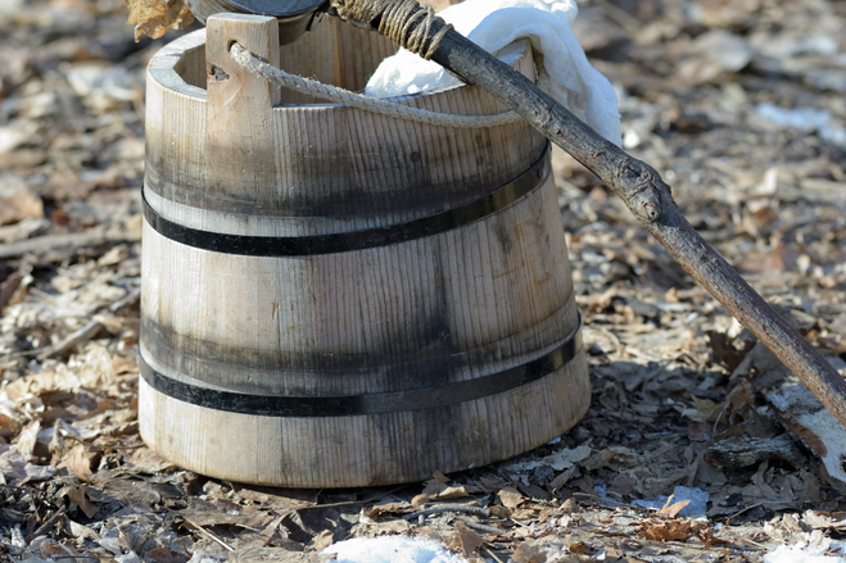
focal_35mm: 311
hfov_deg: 6.6
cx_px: 444
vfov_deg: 4.4
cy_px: 180
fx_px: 7306
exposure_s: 1/200
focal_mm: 200
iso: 640
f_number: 5
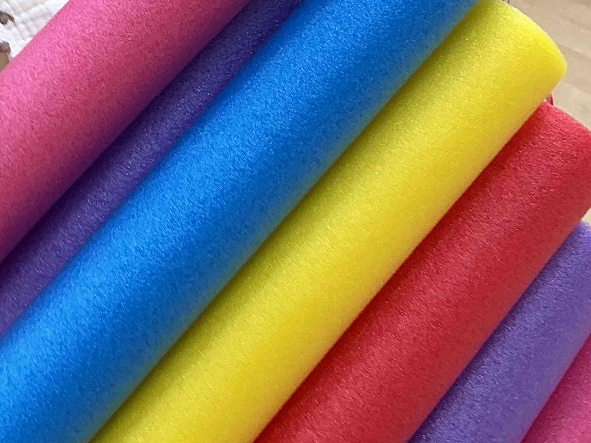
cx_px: 89
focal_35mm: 71
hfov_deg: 26.7
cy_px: 31
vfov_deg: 20.2
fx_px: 1212
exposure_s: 1/120
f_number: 1.8
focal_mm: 3
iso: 50
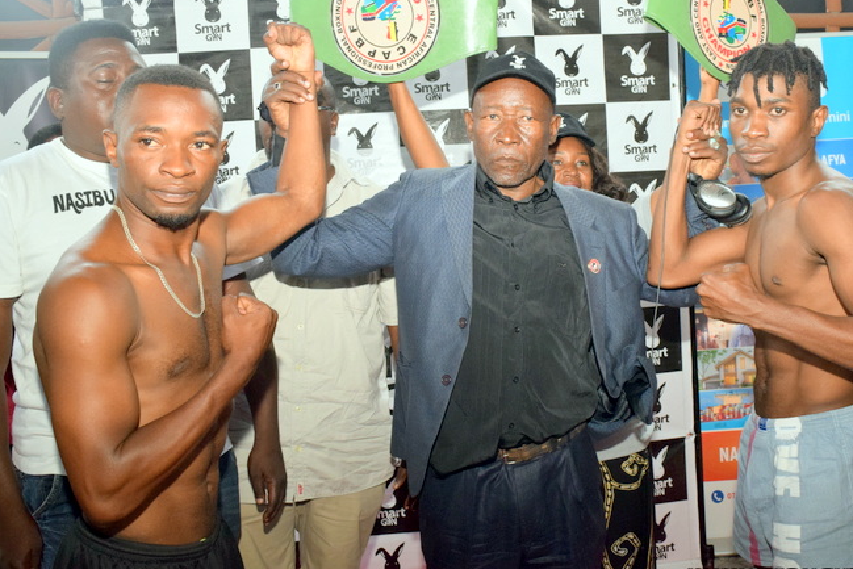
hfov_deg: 51.6
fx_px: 877
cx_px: 503
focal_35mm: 37
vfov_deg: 35.9
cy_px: 258
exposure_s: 1/200
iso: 1000
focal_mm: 20
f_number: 8
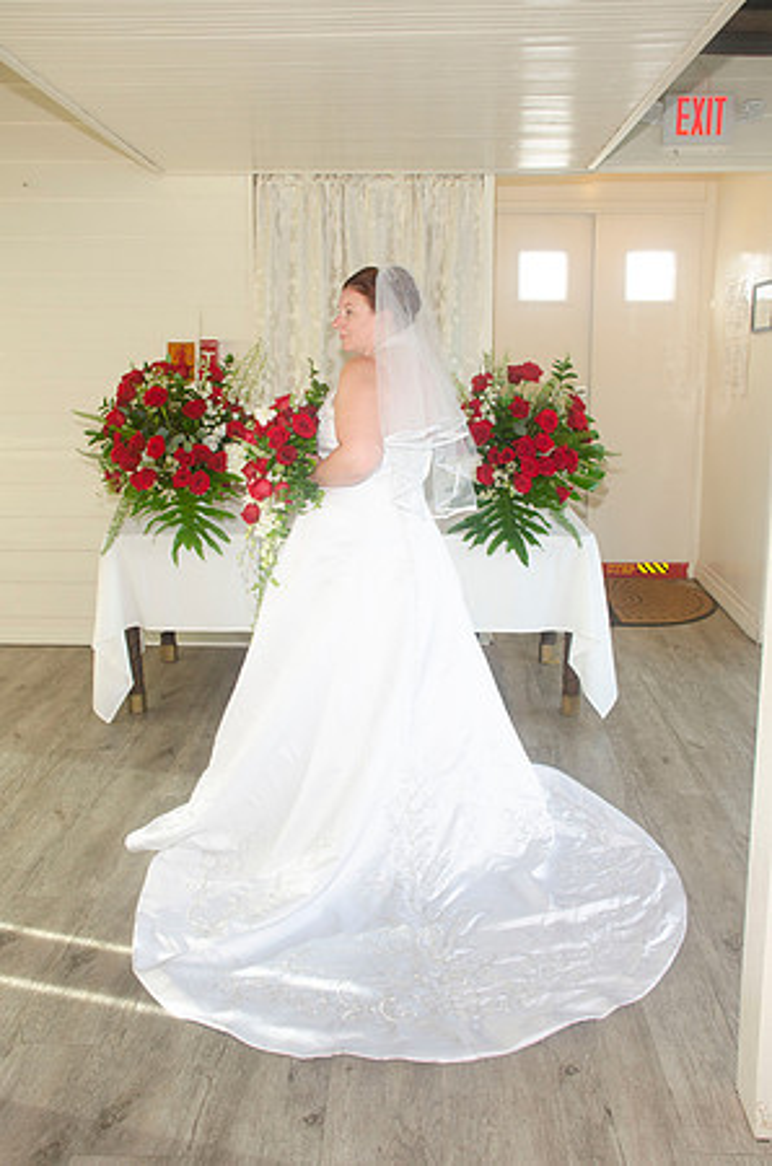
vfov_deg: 62.0
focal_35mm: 30
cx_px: 386
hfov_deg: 43.4
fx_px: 969
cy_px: 583
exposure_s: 1/80
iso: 400
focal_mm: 20
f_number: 5.6
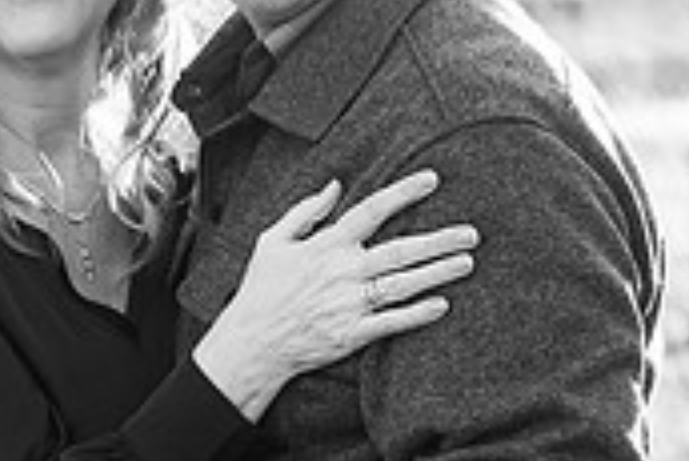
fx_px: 4904
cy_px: 90
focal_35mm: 256
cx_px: -300
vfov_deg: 5.4
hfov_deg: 7.9
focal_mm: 76
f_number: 4.5
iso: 1000
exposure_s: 1/800
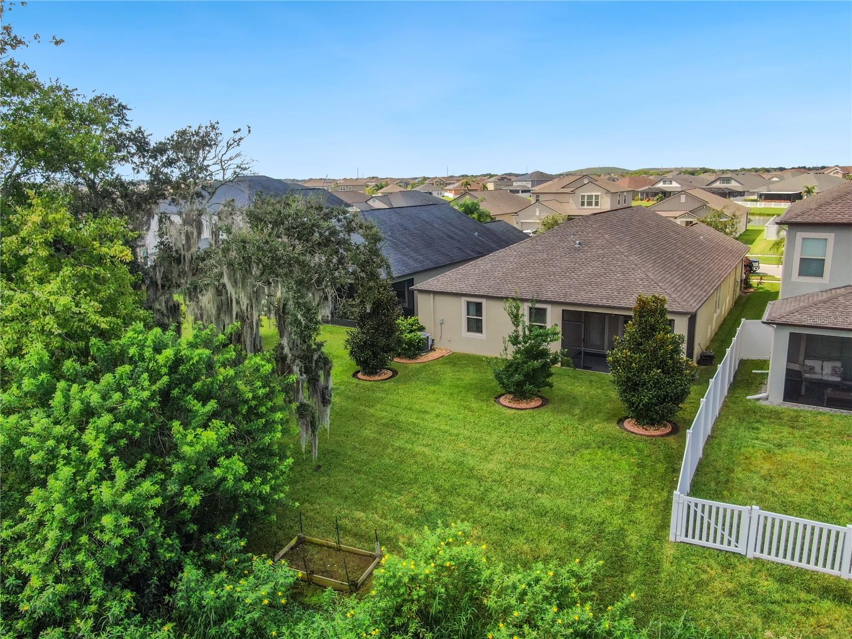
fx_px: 591
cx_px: 426
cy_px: 320
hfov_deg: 71.6
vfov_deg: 56.8
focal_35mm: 24
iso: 100
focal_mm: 4.39
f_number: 2.8
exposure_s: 1/1000
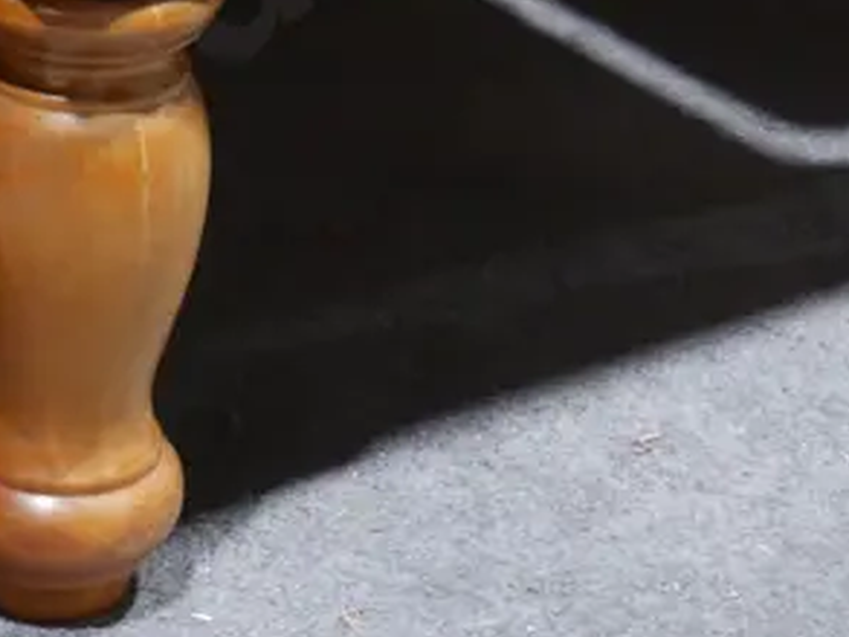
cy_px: -30
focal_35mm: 140
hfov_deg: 14.1
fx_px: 3435
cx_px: 249
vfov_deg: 10.5
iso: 1000
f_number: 4.5
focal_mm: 20
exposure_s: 1/60
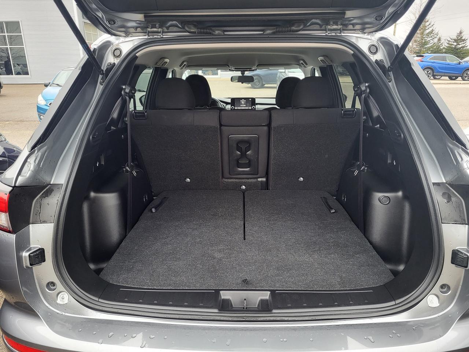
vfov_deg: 53.1
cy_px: 176
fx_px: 352
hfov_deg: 67.3
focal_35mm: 26
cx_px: 234
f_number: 1.8
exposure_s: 1/120
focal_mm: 5.4
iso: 160
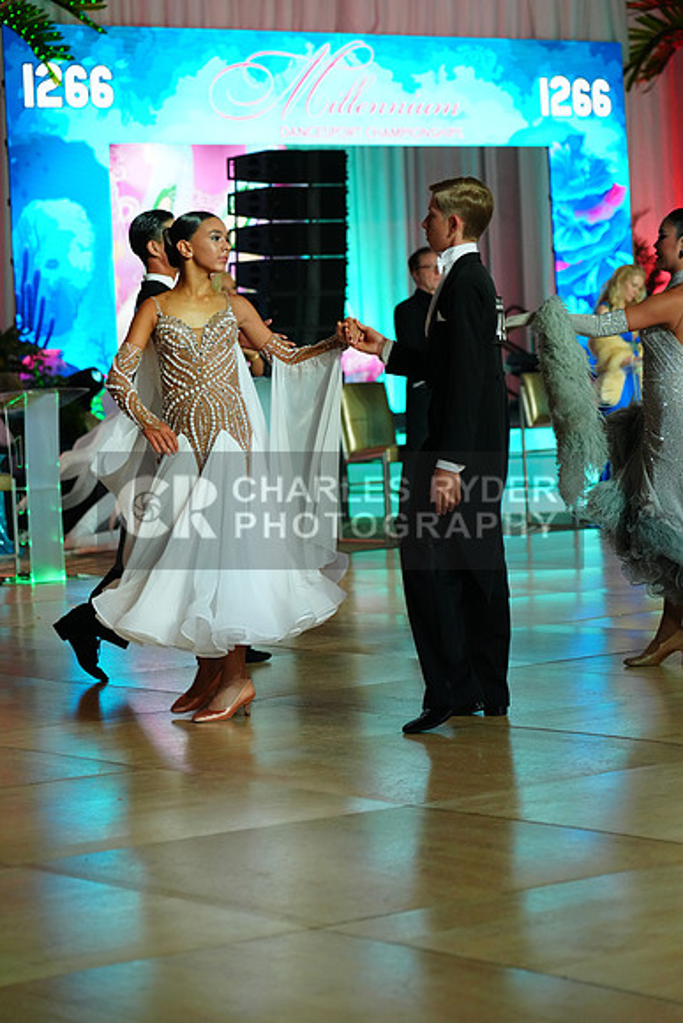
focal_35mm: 105
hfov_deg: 13.0
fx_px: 2986
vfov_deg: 19.5
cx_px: 342
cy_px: 512
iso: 3200
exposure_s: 1/500
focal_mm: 105
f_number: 4
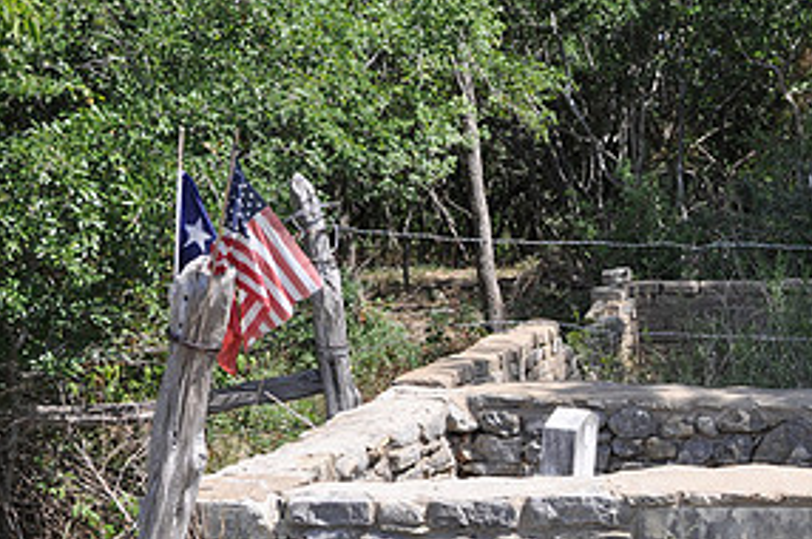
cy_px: 458
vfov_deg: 17.7
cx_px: 795
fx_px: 1713
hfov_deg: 25.5
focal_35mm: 76
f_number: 6.3
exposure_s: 1/160
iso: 200
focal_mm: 25
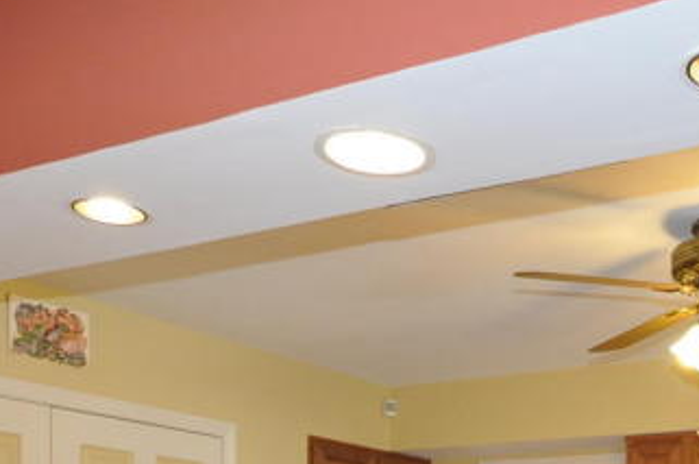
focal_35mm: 54
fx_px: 1047
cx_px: 614
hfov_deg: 35.0
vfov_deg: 22.1
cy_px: 627
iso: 560
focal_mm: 10
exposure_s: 1/60
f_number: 4
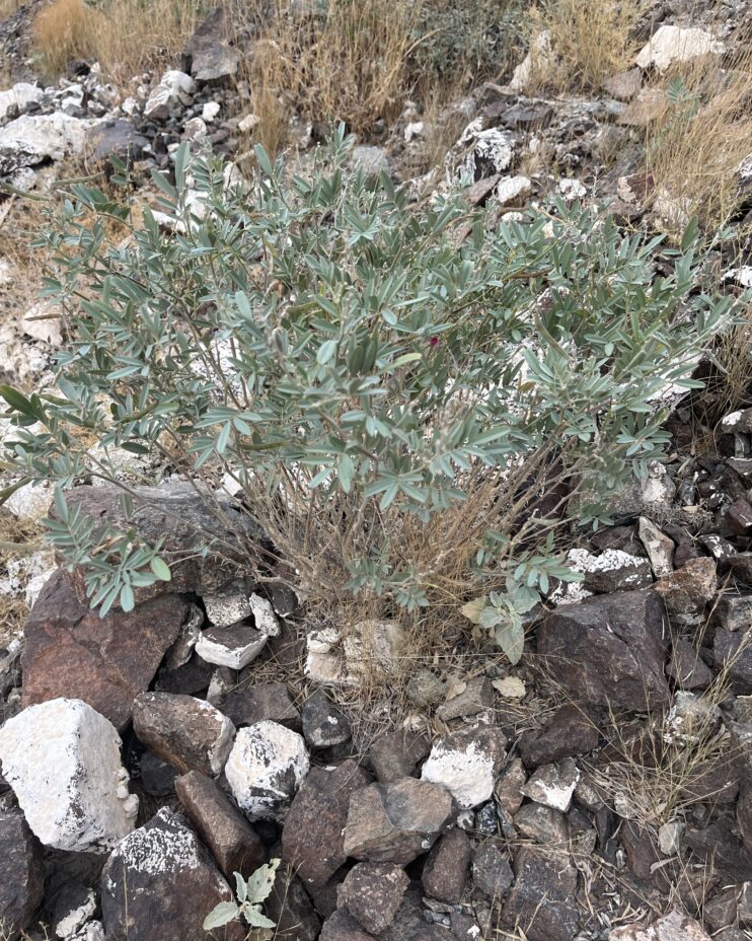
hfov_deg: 51.5
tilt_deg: -33.8
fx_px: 779
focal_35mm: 28
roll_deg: -3.2
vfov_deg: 62.2
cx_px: 381
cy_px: 490
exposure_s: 1/259
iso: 40
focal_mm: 5.1
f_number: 1.6
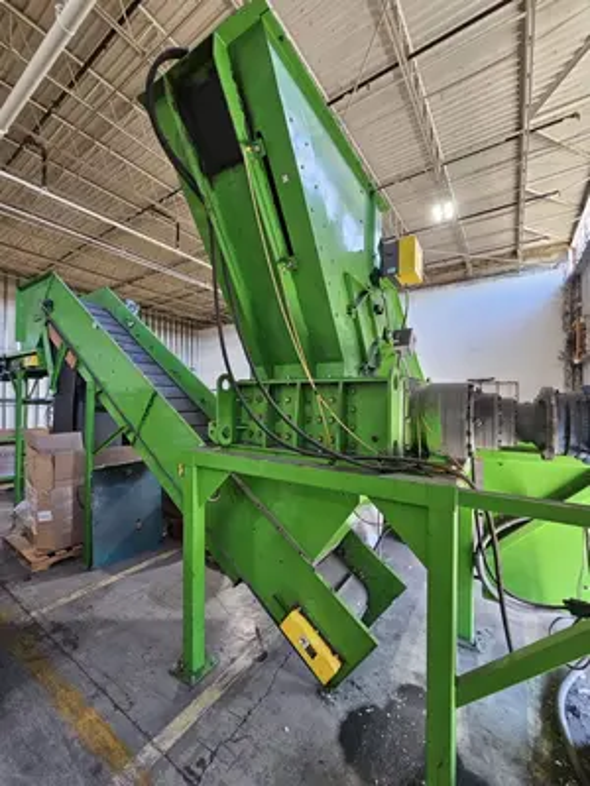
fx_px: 295
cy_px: 393
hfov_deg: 89.9
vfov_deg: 106.2
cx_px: 295
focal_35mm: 13
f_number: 2.2
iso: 250
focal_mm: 2.2
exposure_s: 1/60
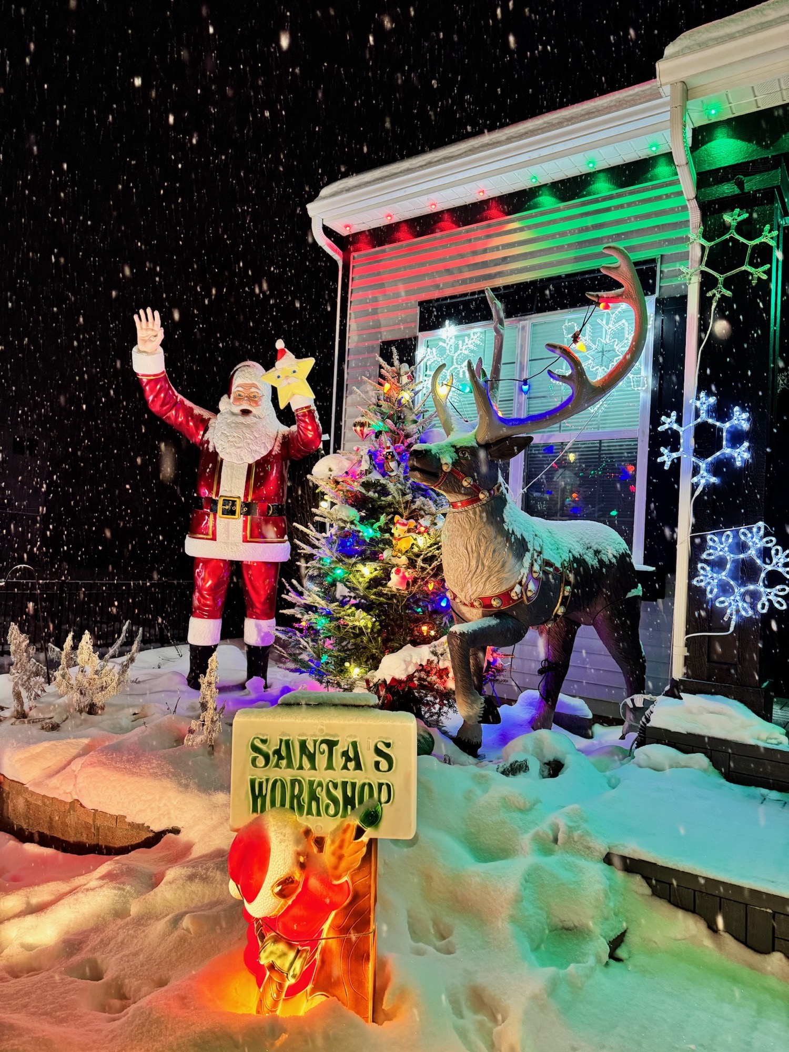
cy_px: 526
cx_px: 394
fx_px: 729
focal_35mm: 24
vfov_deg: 71.6
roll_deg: -2.3
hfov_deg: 56.8
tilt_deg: +2.1
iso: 400
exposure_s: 1/60
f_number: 1.78
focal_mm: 6.76
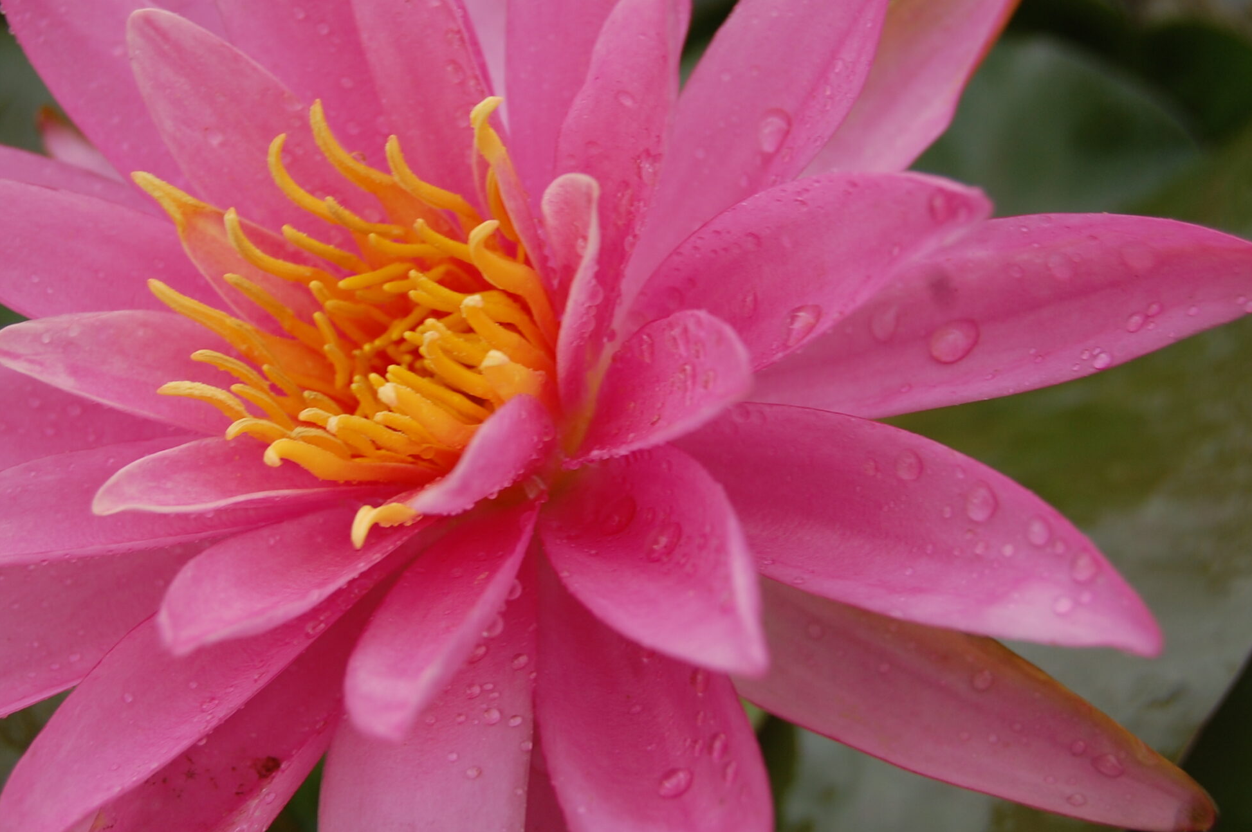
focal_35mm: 75
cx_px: 596
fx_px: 2606
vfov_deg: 18.1
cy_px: 377
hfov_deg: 27.0
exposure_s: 1/160
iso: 200
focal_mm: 38
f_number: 6.3
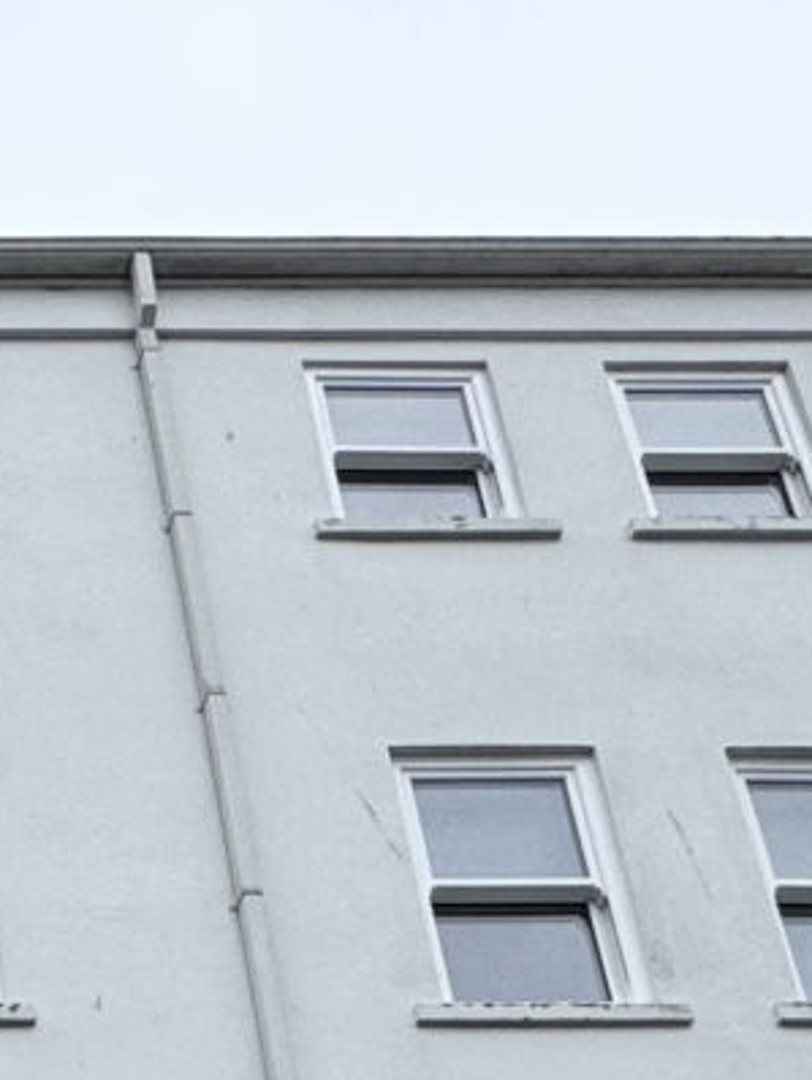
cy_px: 2081
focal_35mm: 72
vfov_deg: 18.8
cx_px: -519
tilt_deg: +21.8
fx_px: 2249
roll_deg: -0.4
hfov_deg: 17.6
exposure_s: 1/932
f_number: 2.2
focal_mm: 2.22
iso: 40
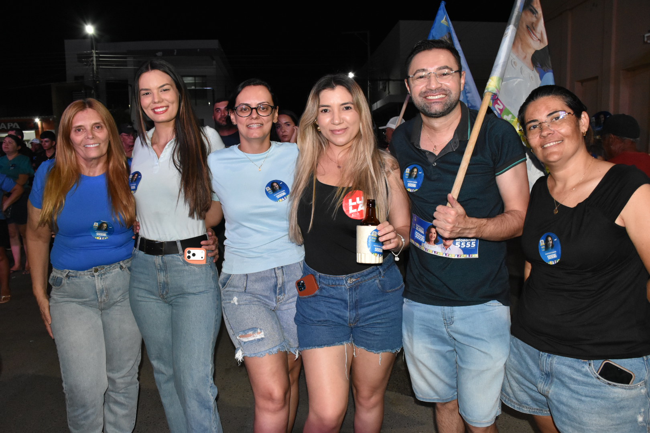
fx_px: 487
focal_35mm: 27
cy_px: 216
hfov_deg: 67.4
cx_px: 325
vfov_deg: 47.9
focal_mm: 18
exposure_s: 1/100
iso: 2500
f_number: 5.6
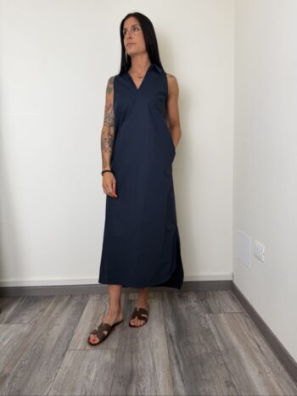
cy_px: 198
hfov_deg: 56.8
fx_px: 275
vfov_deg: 71.6
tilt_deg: -5.9
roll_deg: +0.8
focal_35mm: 24
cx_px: 148
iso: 80
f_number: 1.78
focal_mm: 6.76
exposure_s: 1/405
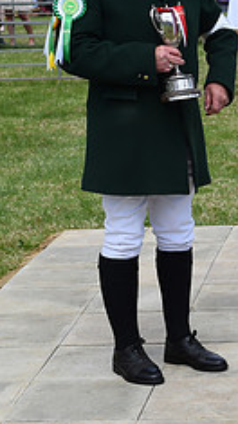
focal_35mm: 129
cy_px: 119
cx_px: 420
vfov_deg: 16.6
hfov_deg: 9.0
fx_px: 1449
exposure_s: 1/1250
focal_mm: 50
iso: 500
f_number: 9
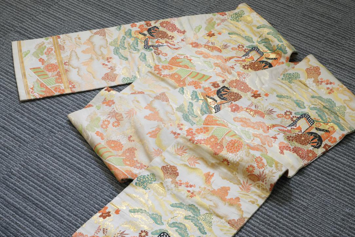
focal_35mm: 59
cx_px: 178
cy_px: 118
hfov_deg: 33.9
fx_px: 582
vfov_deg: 23.0
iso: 2000
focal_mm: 59
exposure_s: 1/30
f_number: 14
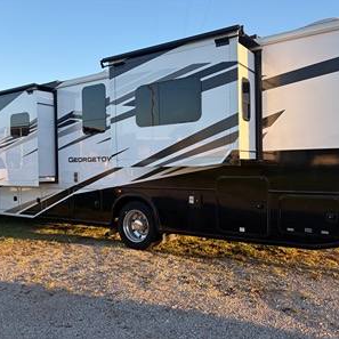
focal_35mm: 31
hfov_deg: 52.5
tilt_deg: -2.6
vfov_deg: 52.5
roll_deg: -1.3
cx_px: 168
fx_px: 343
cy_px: 170
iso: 50
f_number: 1.6
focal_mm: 5.96
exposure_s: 1/680
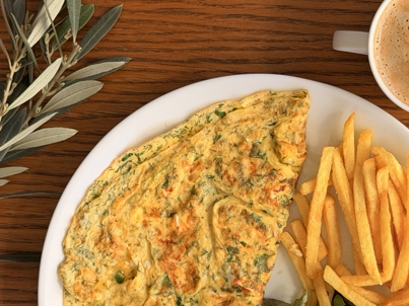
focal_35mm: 106
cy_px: 263
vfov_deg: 13.9
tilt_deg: -83.5
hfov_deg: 18.5
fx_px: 1252
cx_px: 295
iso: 64
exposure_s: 1/762
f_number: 1.78
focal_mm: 6.76
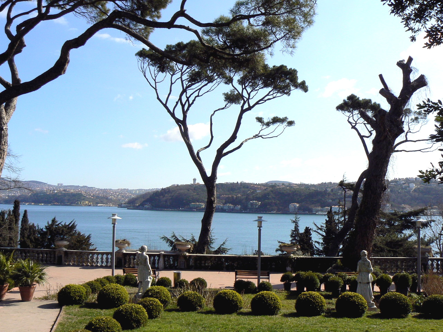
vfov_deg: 39.7
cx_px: 222
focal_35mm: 36
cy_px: 166
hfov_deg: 51.4
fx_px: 461
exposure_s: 1/400
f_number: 8
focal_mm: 6
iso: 80
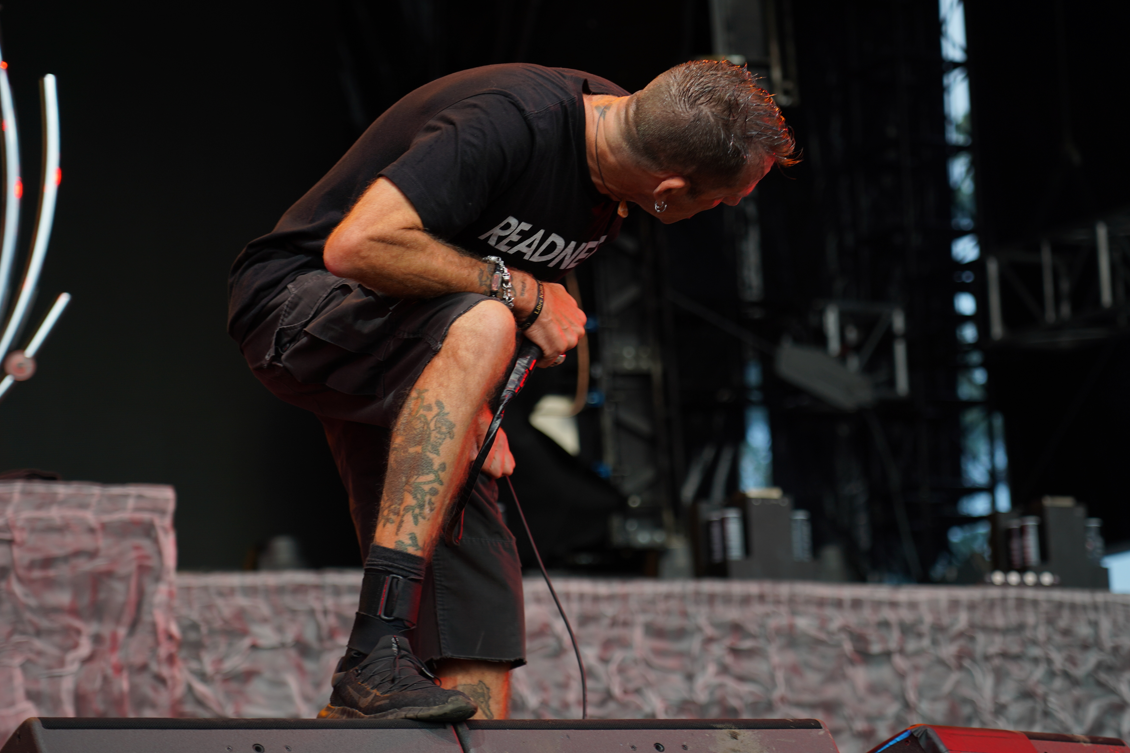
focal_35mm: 121
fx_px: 3798
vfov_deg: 11.3
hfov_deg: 16.9
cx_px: 572
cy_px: 372
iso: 200
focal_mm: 105
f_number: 4
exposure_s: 1/125
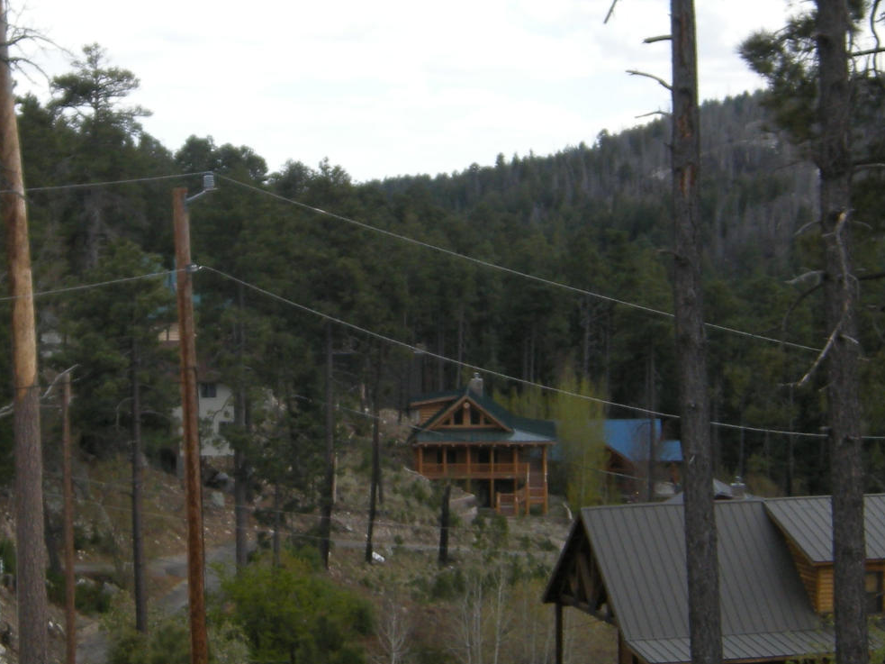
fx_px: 2428
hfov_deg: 20.6
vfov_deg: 15.5
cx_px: 341
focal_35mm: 95
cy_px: 404
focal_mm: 7.5
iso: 64
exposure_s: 1/504
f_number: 2.7
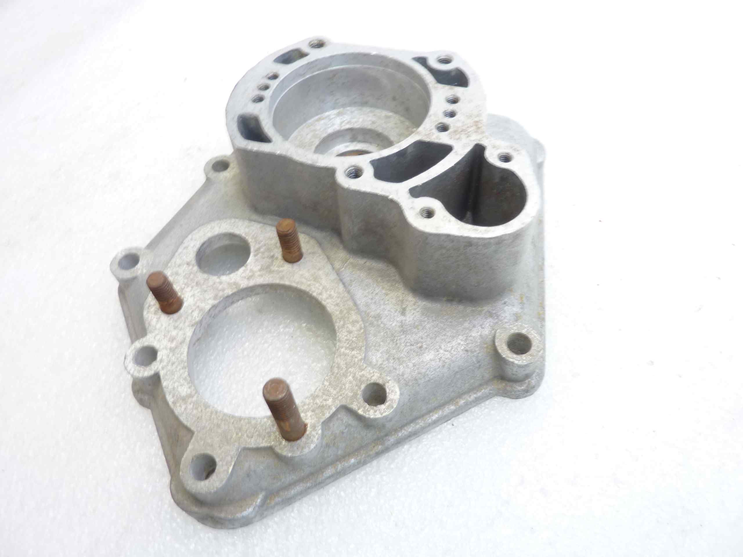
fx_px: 537
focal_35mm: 25
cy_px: 278
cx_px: 372
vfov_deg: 54.9
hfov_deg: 69.4
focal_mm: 4.1
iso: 80
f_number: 3.3
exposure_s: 1/10
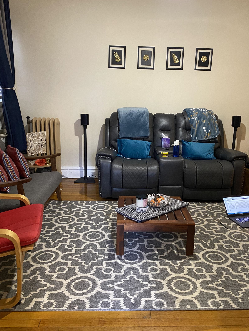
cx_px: 132
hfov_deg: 49.7
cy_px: 164
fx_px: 268
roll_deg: +0.7
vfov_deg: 63.4
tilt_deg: -12.8
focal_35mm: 28
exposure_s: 1/40
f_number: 1.8
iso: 500
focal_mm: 4.25
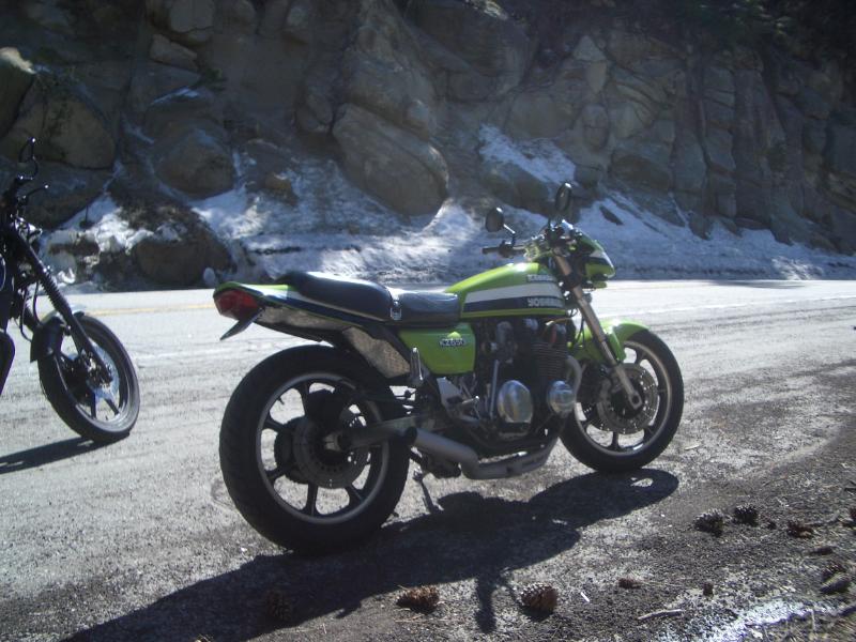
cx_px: 428
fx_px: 865
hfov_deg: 52.6
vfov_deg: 40.7
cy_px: 321
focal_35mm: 35
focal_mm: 5.8
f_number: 2.6
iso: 50
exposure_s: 1/640
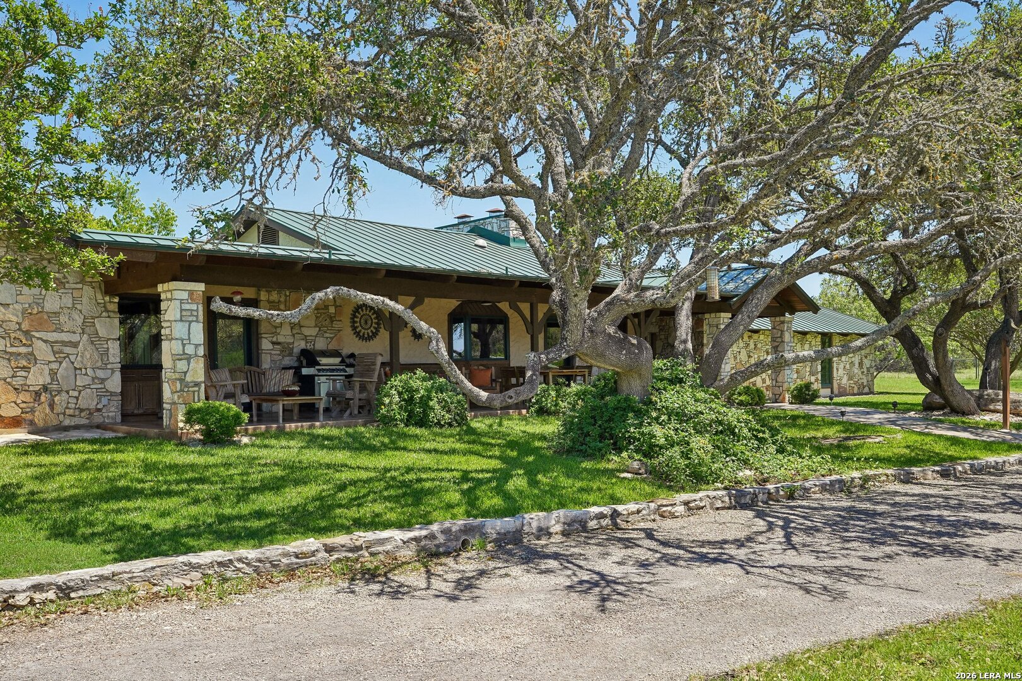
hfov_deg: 58.7
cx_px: 511
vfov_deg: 41.1
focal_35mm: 32
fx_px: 908
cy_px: 340
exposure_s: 1/125
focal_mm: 32
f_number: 8
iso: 100
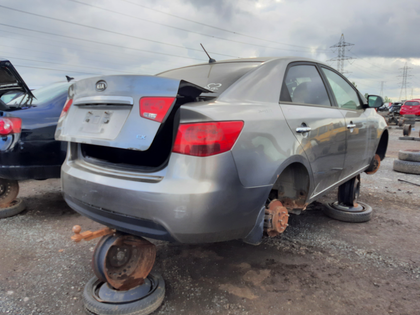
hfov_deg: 67.3
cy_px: 158
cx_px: 210
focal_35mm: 26
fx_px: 315
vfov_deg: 53.1
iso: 40
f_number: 1.7
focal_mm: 3.92
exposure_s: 1/283
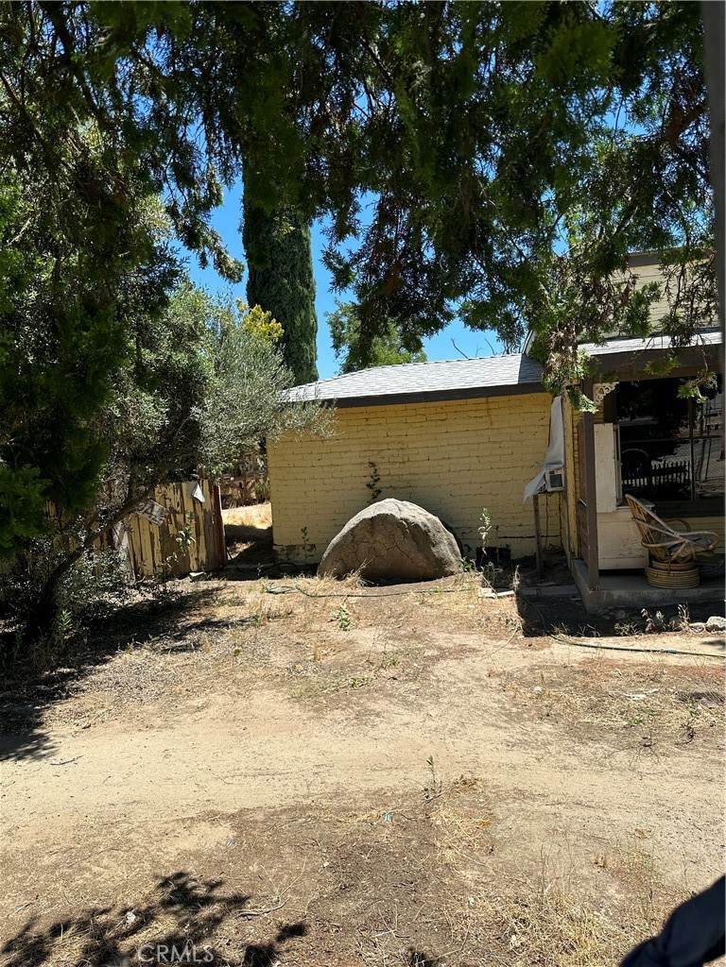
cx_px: 363
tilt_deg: -3.8
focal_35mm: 24
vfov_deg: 71.6
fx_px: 671
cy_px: 484
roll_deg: +4.1
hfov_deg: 56.8
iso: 80
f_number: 1.78
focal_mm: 6.86
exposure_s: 1/3247
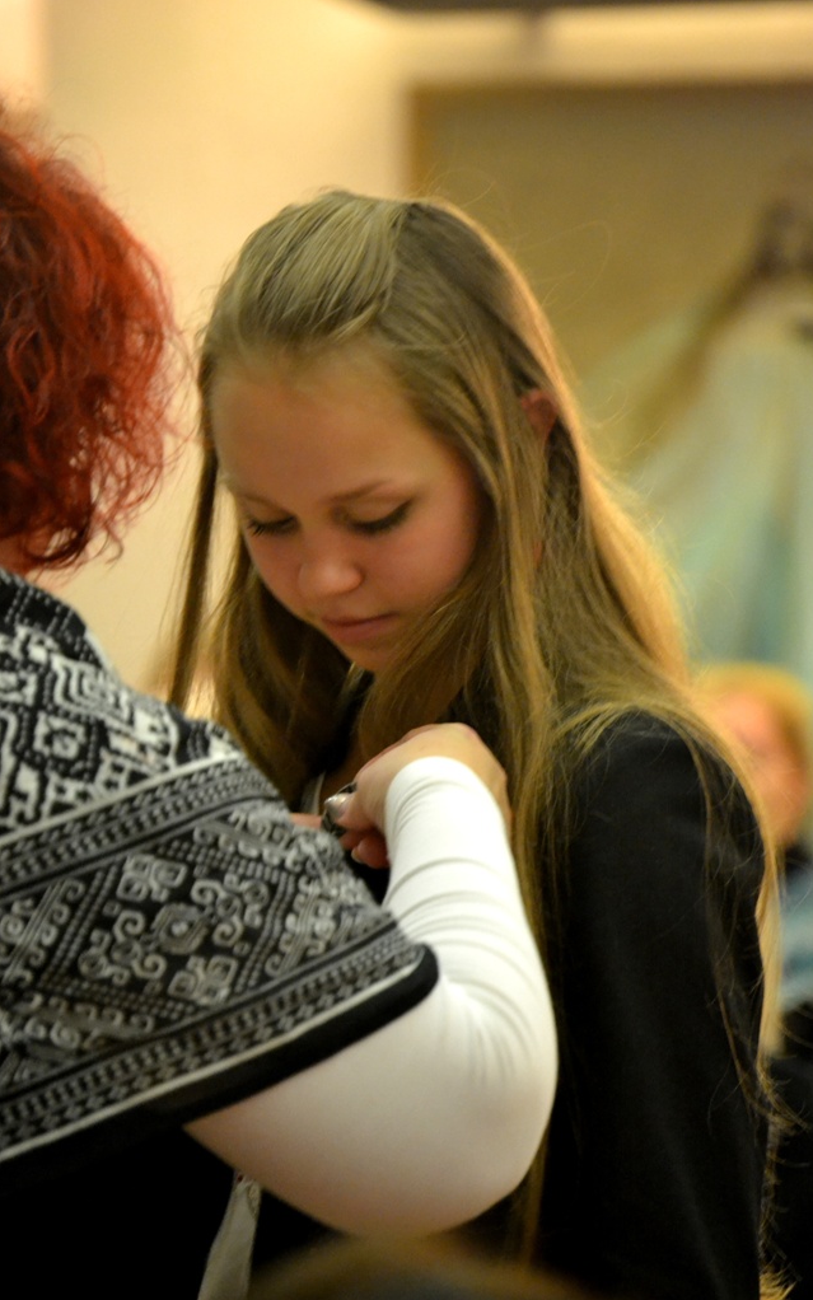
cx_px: 427
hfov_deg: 5.5
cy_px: 650
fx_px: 8418
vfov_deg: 8.8
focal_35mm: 238
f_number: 5.3
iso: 3200
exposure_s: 1/60
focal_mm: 155
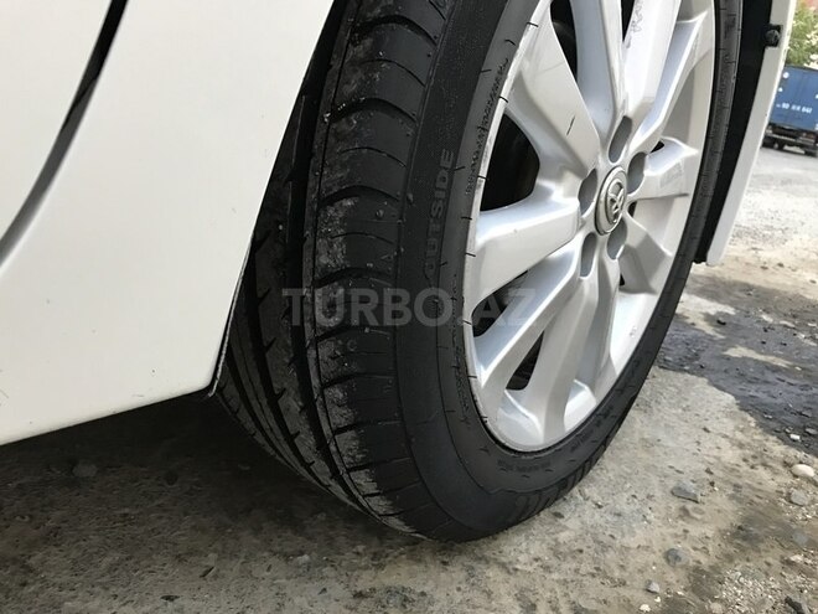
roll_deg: -9.4
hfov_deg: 63.4
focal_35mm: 28
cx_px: 409
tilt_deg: -18.6
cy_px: 307
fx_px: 662
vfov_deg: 49.7
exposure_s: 1/17
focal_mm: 3.99
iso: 80
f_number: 1.8
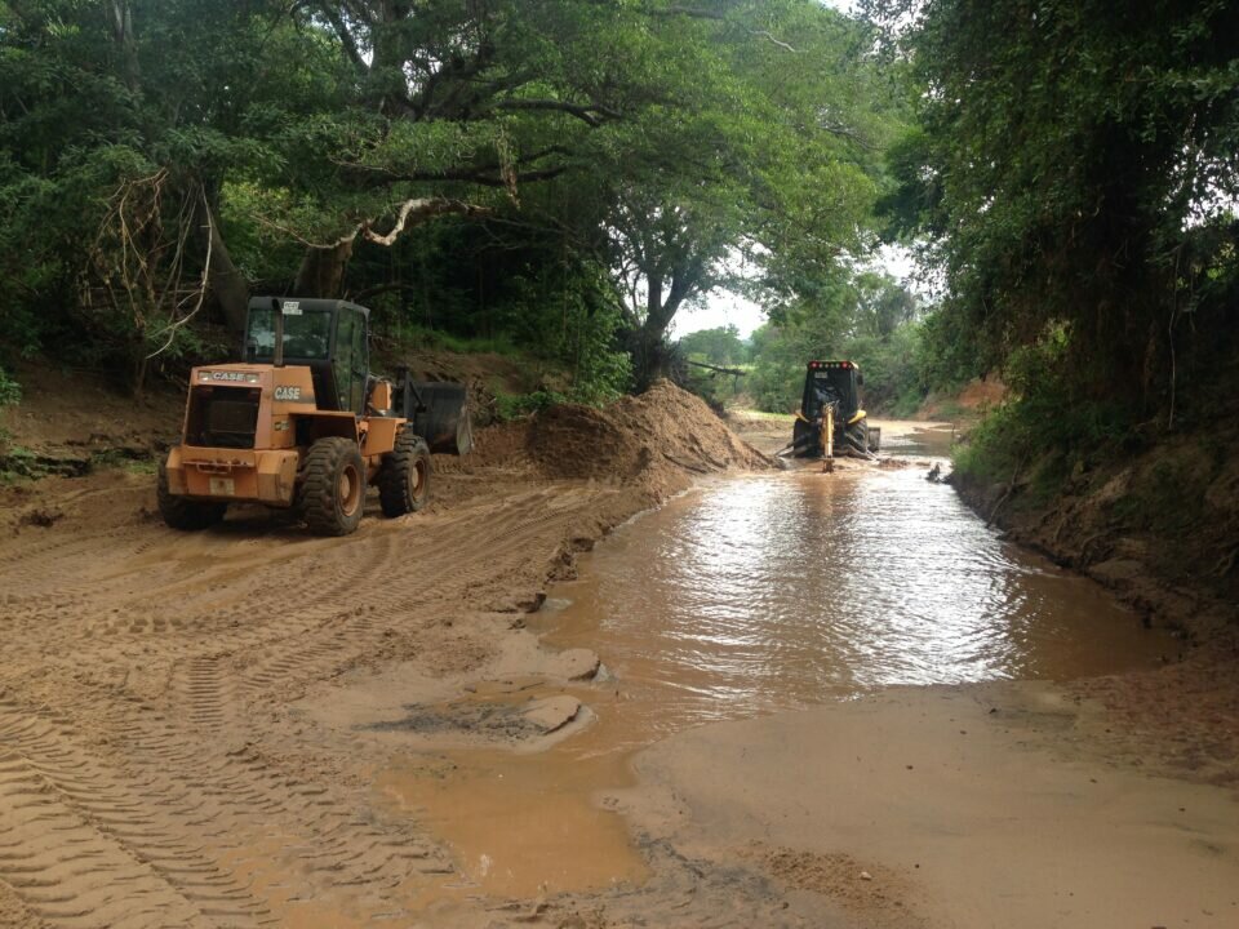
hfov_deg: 55.4
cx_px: 620
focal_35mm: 33
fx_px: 1181
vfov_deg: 42.9
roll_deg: +0.9
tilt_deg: -3.8
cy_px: 464
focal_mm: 4.12
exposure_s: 1/341
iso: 50
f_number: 2.4
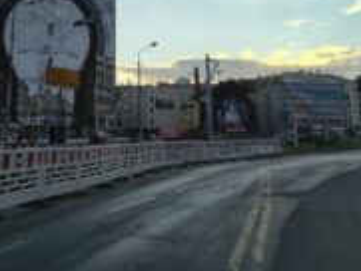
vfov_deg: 27.3
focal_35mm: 51
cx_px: 95
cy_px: 14
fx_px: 532
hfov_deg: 36.7
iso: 103
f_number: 1.8
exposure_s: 1/960
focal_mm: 4.81
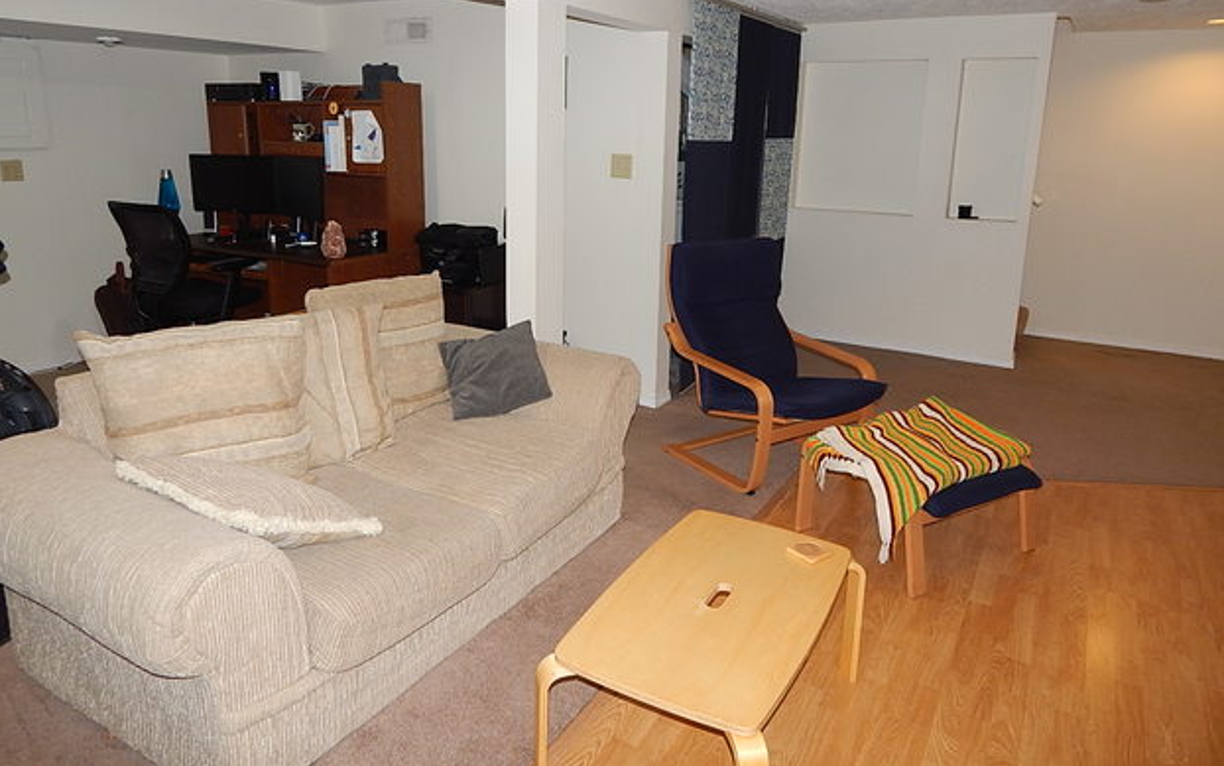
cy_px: 327
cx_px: 598
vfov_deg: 50.9
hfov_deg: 74.8
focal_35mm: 24
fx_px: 801
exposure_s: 1/30
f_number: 3
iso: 200
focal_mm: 4
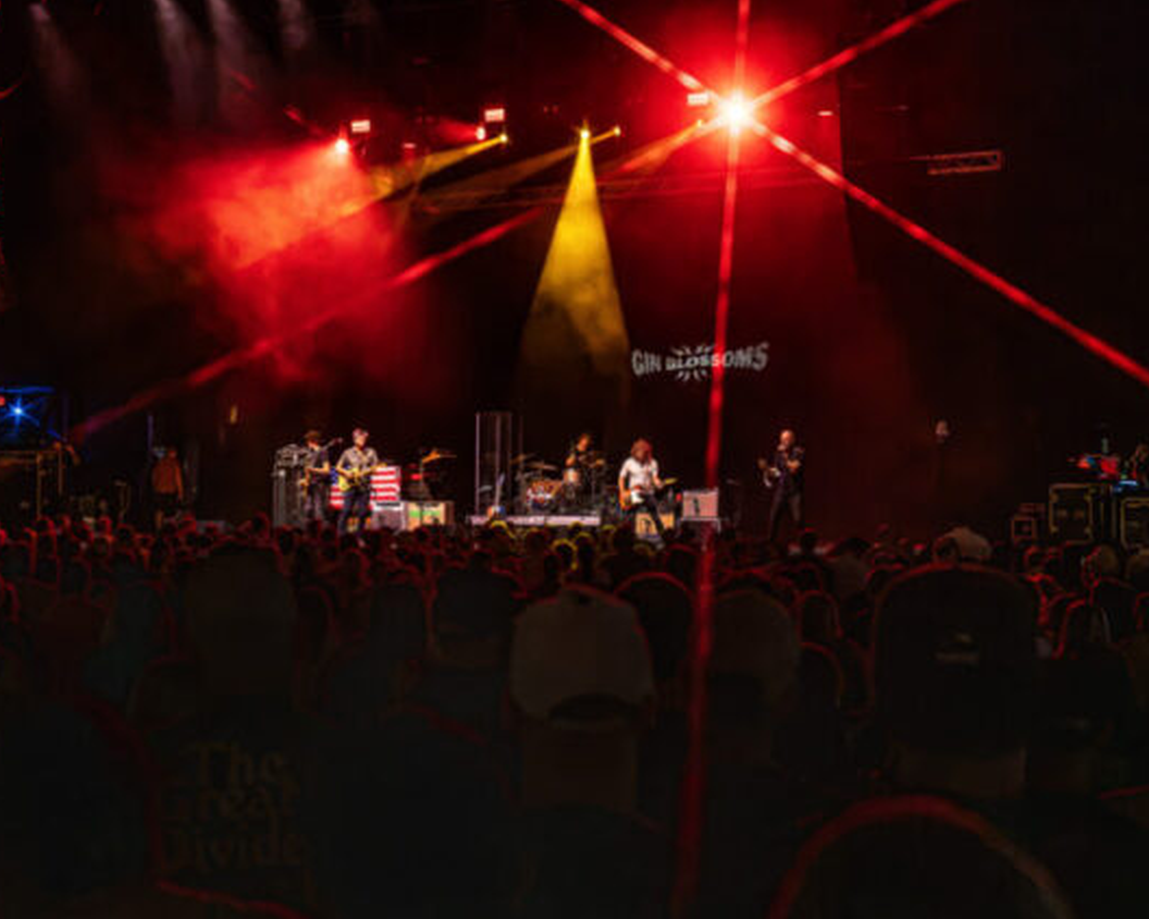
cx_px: 492
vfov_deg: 23.1
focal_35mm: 66
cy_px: 463
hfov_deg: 28.7
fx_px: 2244
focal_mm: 58
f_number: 5.6
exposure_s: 1/320
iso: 10000
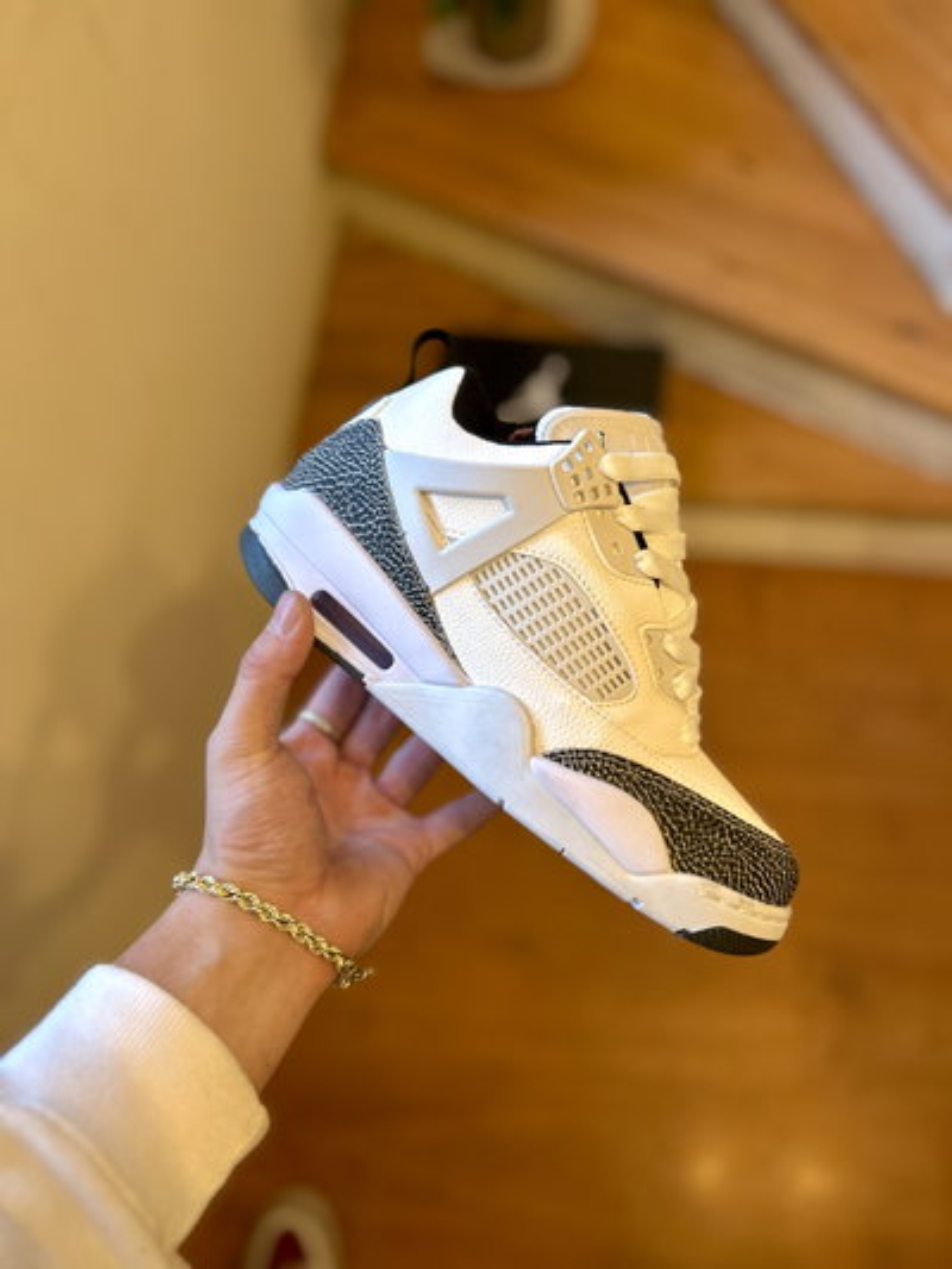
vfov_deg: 67.3
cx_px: 476
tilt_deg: -64.8
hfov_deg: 53.1
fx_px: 953
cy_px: 634
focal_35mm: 26
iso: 125
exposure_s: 1/50
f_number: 1.5
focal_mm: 5.7
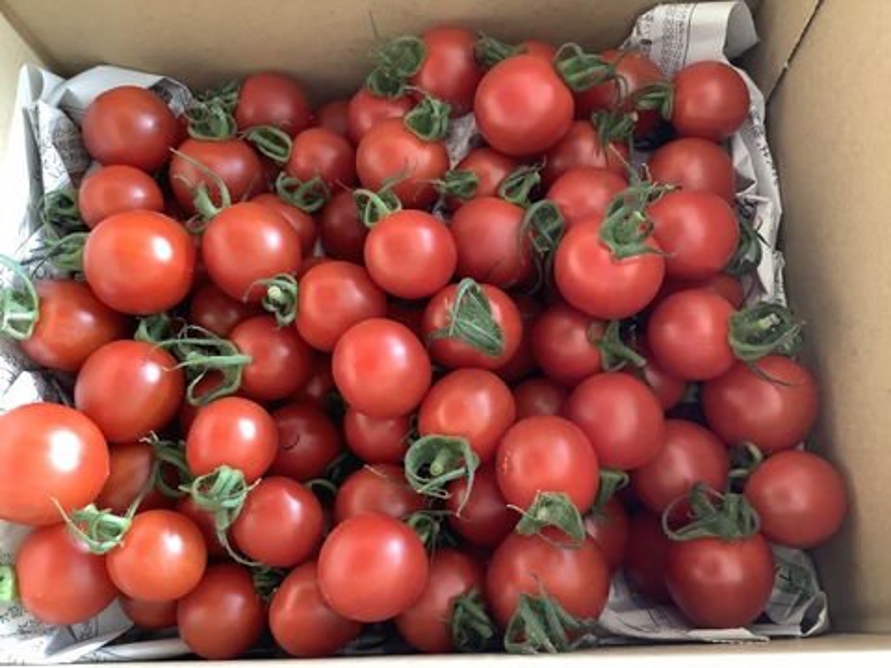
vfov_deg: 45.4
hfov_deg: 58.4
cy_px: 334
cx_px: 446
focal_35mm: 31
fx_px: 798
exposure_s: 1/60
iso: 250
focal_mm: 3.3
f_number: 2.4
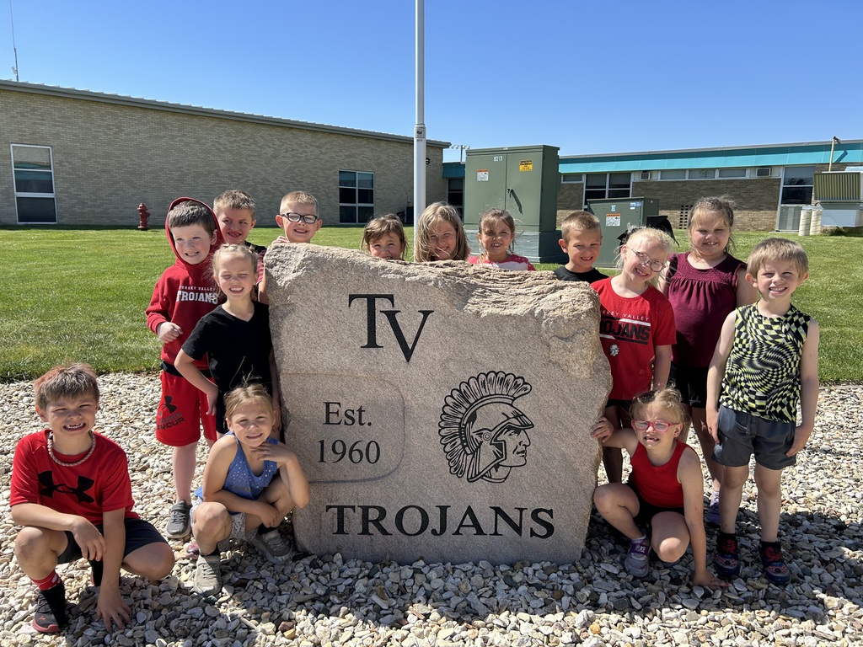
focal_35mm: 26
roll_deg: -0.6
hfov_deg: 67.3
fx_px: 648
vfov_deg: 53.1
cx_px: 432
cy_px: 324
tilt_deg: -10.7
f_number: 1.5
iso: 50
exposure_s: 1/2457
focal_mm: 5.7
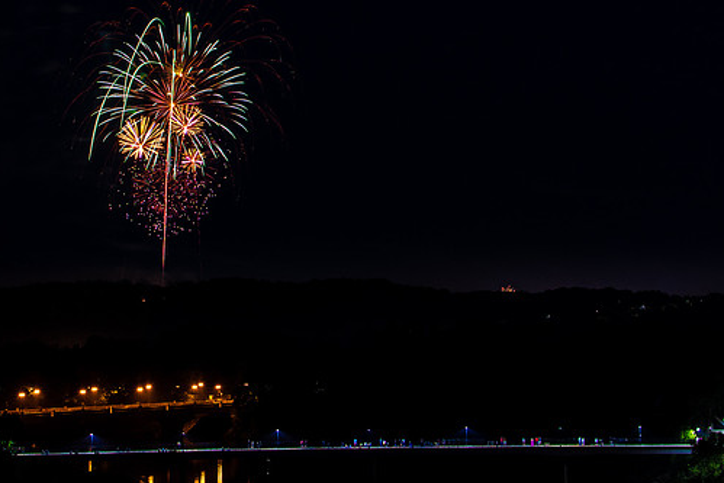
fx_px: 2052
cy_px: 138
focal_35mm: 102
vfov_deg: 13.4
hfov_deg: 20.0
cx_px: 318
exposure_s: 10
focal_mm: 35
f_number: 6.3
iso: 125
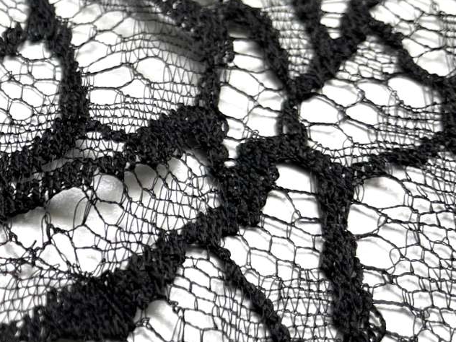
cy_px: 317
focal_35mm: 79
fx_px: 1041
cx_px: -192
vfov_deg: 18.3
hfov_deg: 21.5
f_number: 1.6
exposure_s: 1/227
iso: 32
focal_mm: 5.1
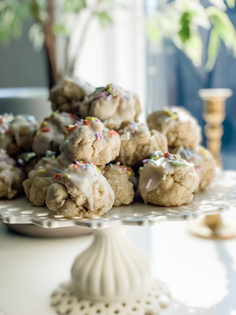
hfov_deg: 28.0
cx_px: 118
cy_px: 158
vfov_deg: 36.8
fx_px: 473
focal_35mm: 52
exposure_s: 1/1000
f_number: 2
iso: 20
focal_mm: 6
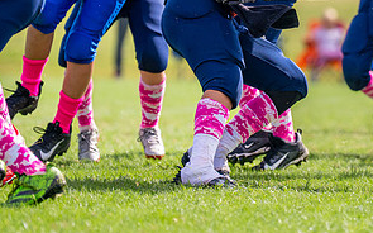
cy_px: 6
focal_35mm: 463
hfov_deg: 4.5
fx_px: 4704
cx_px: 308
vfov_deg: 2.8
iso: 400
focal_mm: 165
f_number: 2.8
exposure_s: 1/4000
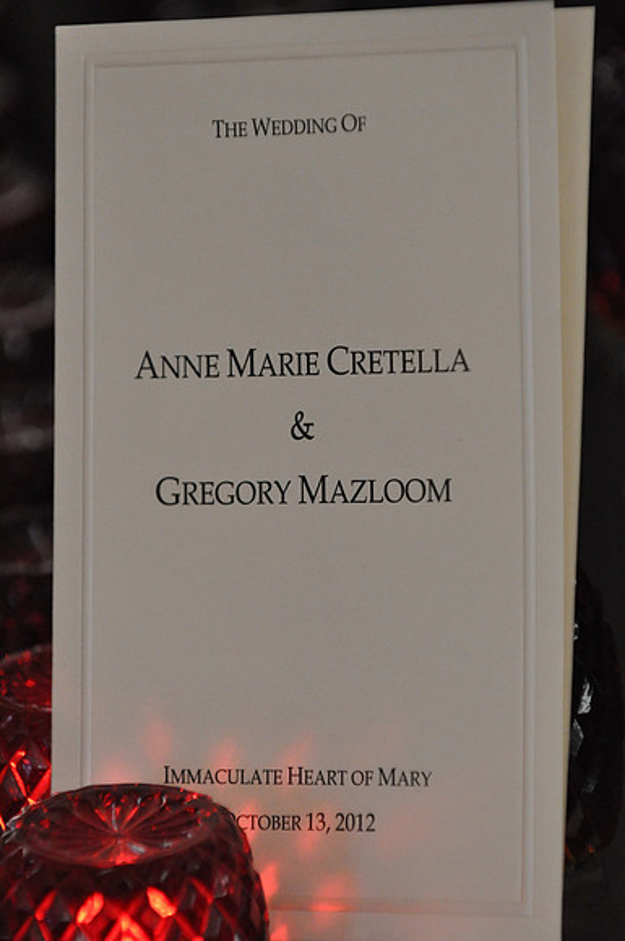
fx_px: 7052
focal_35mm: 270
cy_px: 470
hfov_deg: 5.1
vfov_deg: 7.6
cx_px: 312
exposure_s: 1/1250
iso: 2500
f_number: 2.8
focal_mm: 180
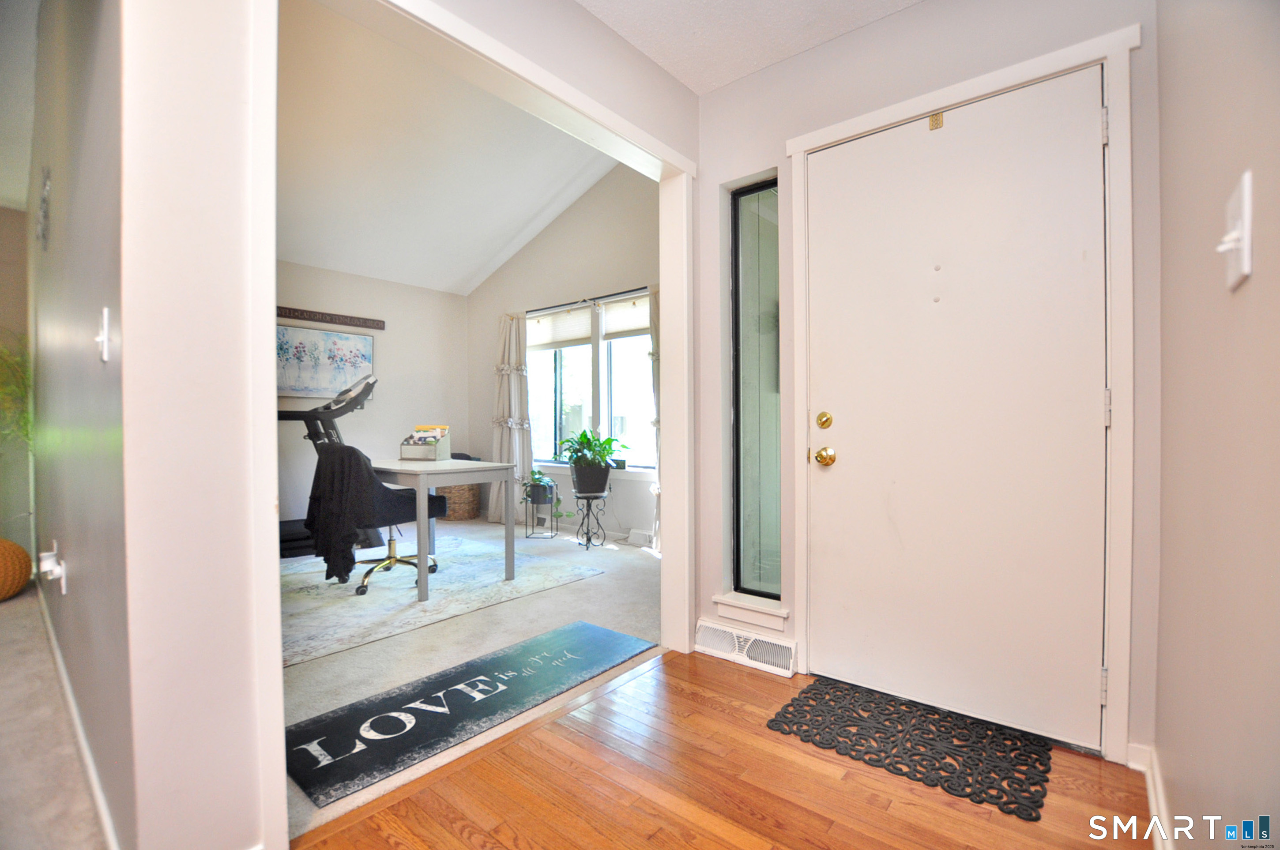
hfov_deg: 100.5
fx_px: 533
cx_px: 640
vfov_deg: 77.2
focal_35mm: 15
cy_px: 425
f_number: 3.5
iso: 800
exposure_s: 1/40
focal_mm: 10
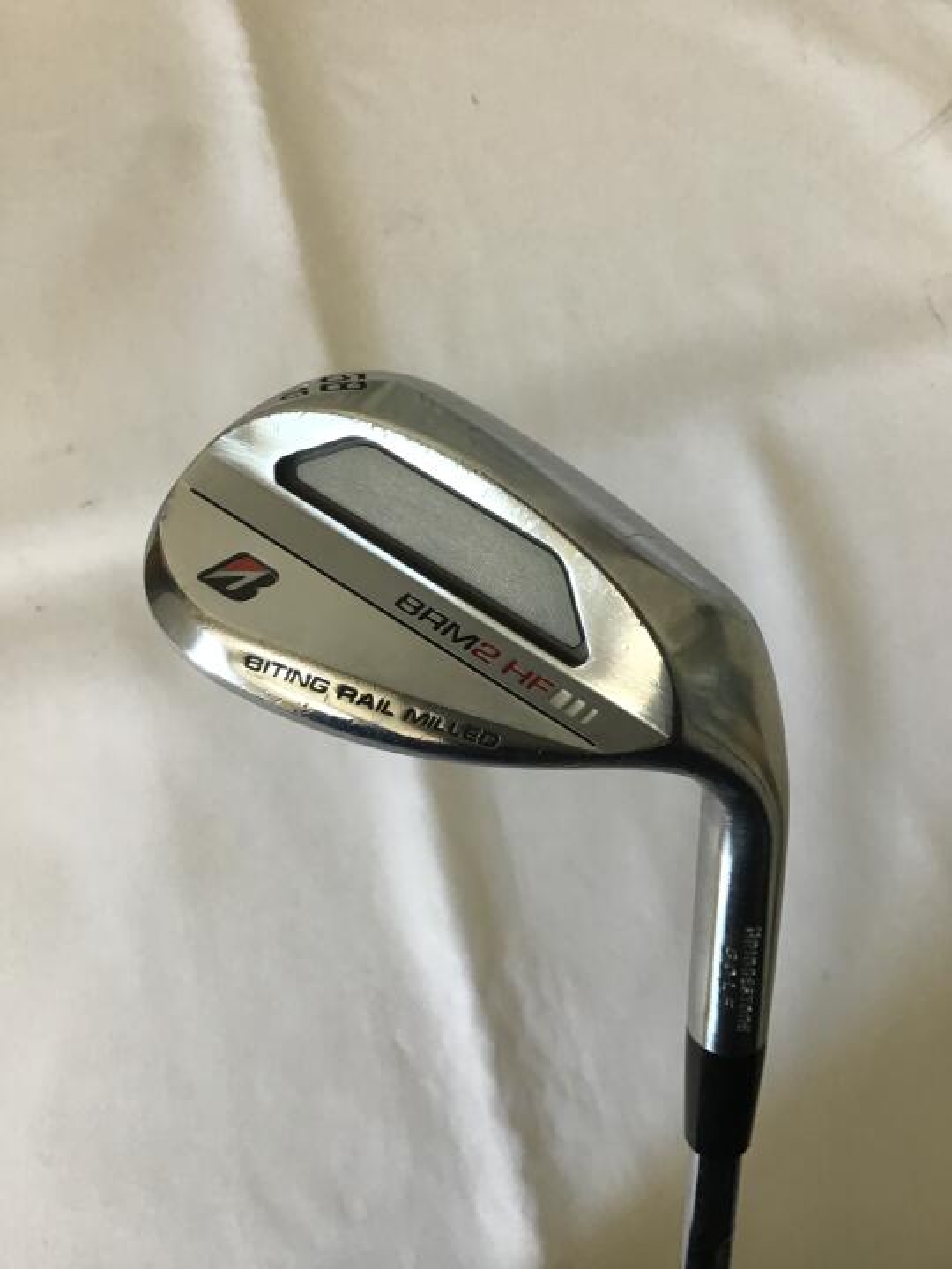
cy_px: 634
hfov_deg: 45.4
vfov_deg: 58.4
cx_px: 476
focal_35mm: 31
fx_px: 1137
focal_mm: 3.3
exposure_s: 1/33
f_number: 2.4
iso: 40
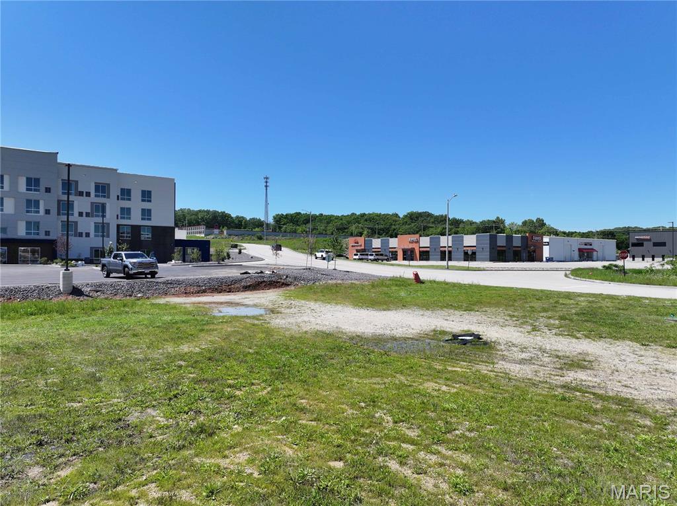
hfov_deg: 71.6
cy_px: 253
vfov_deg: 56.7
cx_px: 338
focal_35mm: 24
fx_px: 469
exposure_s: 1/1600
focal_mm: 12.29
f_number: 2.8
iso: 100
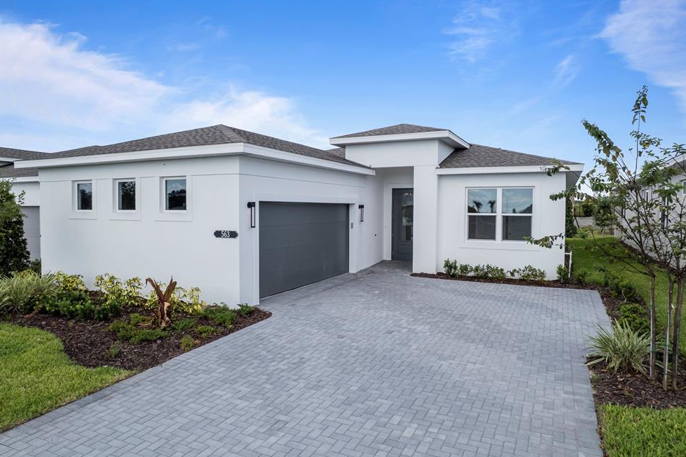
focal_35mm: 23
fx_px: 438
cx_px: 334
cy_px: 224
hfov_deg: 76.1
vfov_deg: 55.1
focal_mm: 8.38
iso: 140
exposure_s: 1/2500
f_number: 2.8
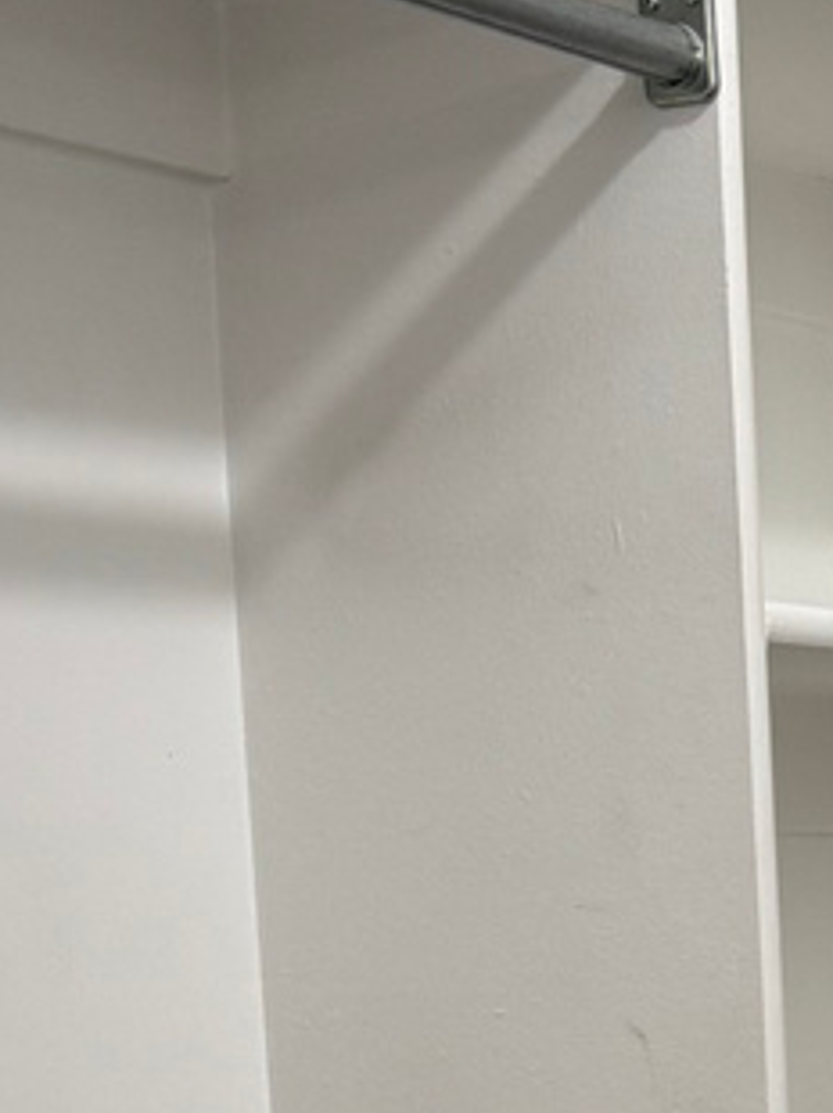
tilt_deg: -11.6
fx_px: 3823
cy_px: 1605
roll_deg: -0.1
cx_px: 1540
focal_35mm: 119
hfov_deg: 11.5
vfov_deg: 15.4
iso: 125
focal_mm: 6.76
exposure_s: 1/60
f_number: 1.78
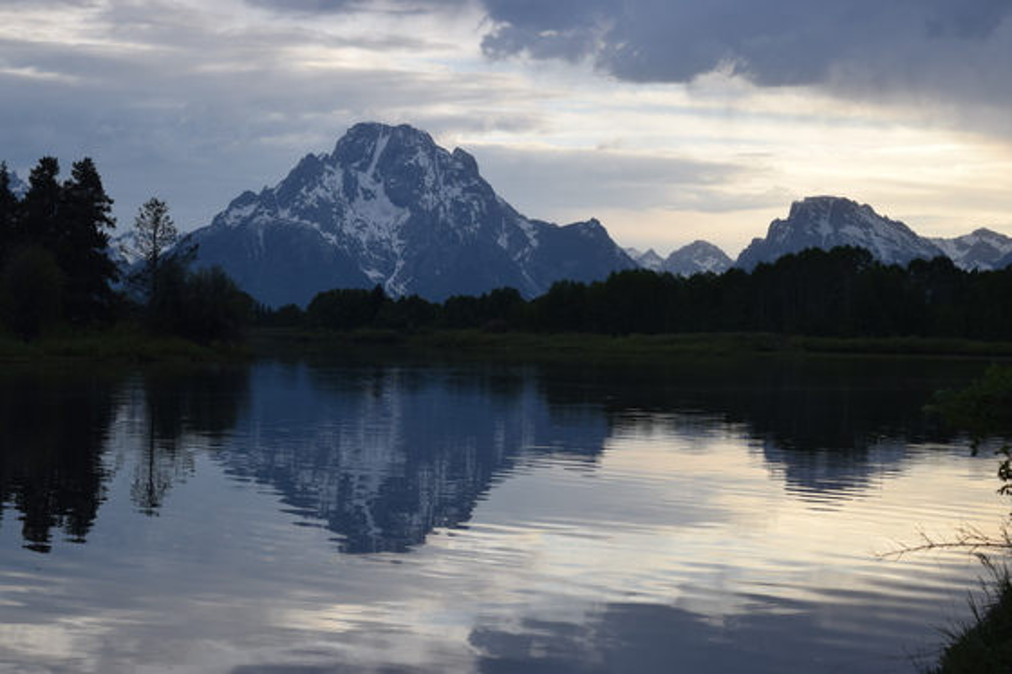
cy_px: 337
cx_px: 506
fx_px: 2318
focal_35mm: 82
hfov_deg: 24.6
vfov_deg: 16.5
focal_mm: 55
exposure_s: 1/320
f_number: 7.1
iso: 400
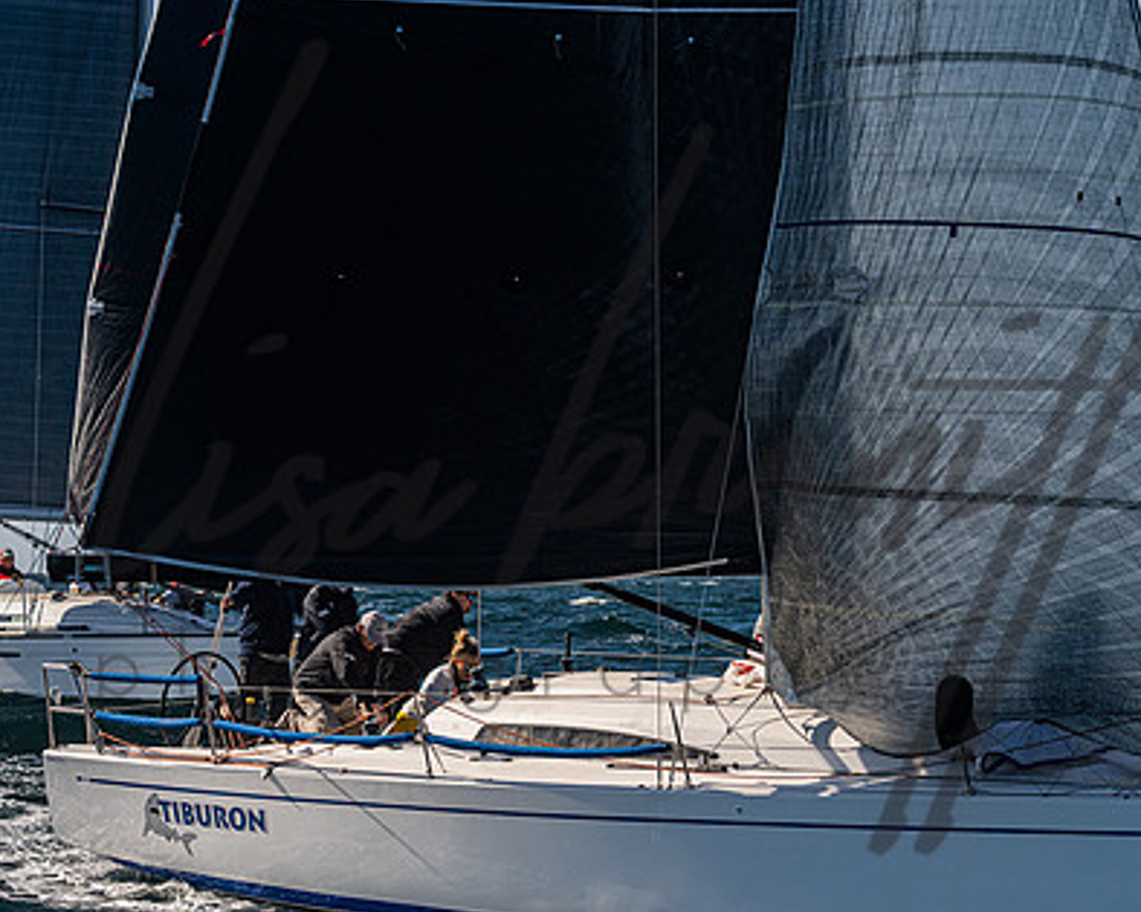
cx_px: 741
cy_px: 453
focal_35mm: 159
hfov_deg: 12.1
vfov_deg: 9.7
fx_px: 5368
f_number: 6.3
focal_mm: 115
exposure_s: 1/5000
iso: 320
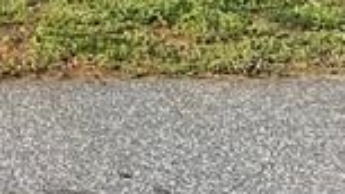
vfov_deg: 5.8
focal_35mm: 190
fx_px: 1738
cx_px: -760
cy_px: -471
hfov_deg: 8.8
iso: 32
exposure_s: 1/1364
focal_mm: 4.25
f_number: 1.8
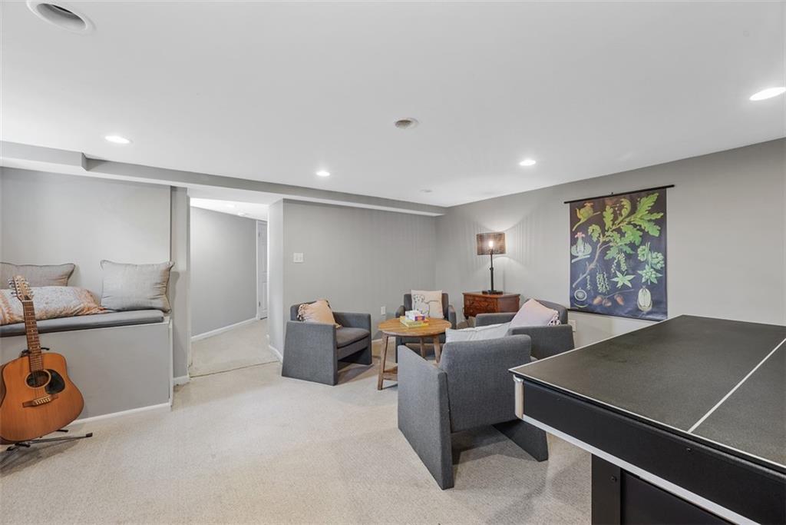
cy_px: 262
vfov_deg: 81.2
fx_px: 306
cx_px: 393
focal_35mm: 14
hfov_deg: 104.2
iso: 400
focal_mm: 14
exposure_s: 2
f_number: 8
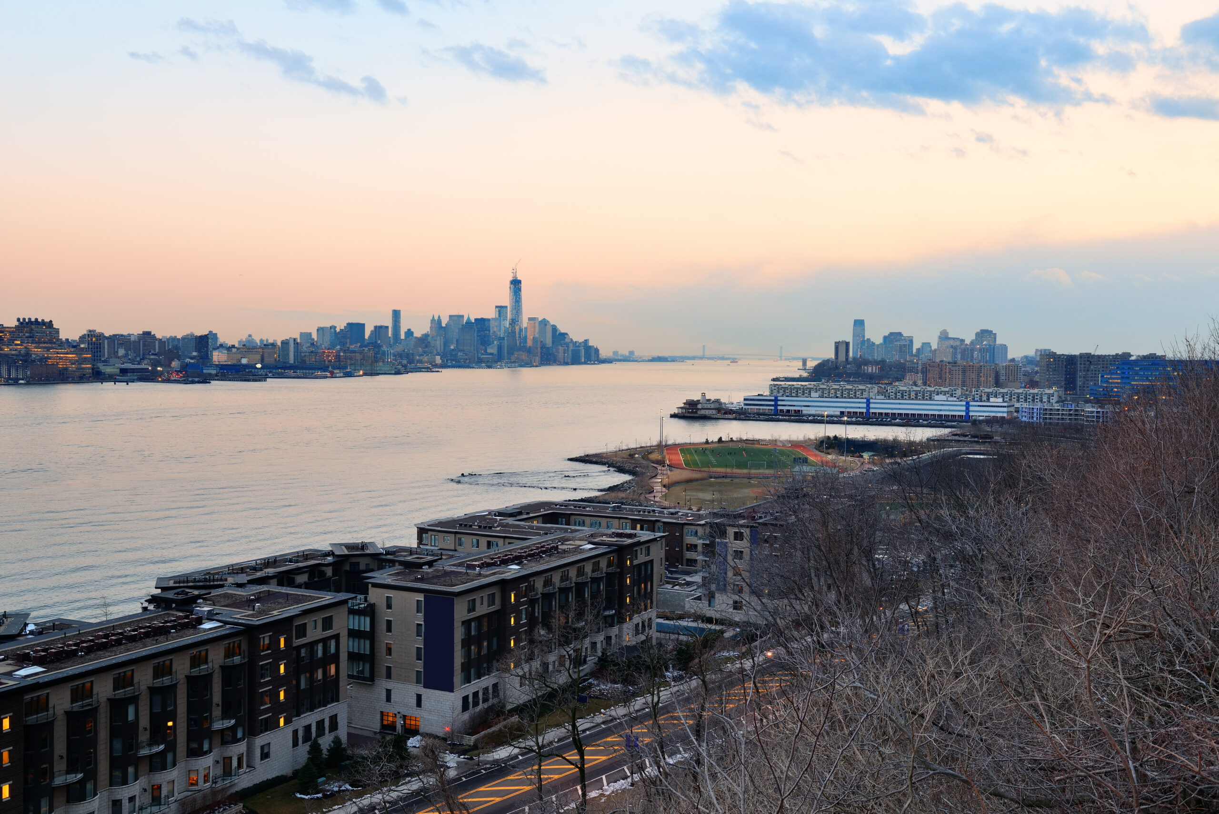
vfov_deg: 35.1
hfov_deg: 50.7
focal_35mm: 38
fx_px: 1287
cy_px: 407
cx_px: 610
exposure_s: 1/6
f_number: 8
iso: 200
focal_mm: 38
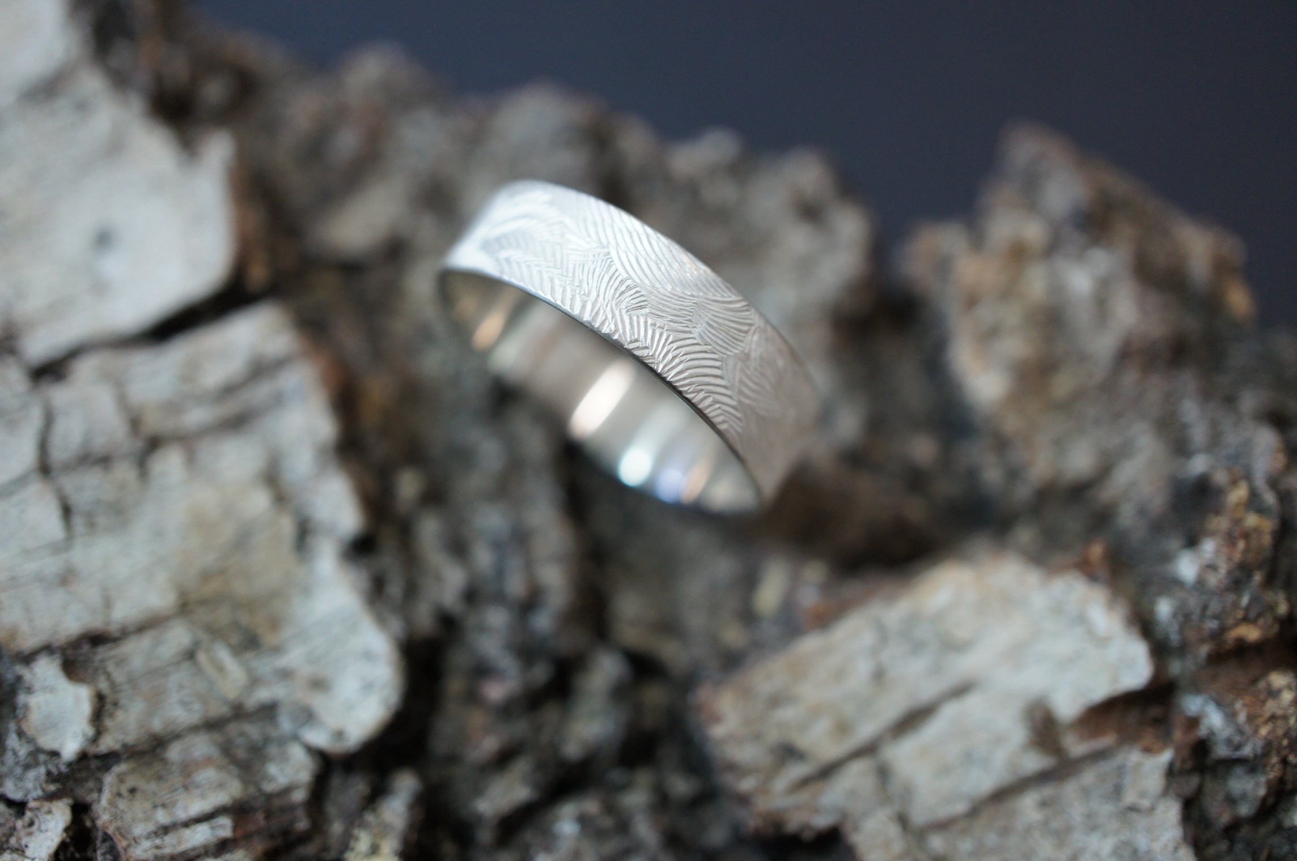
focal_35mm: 45
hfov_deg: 43.6
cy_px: 430
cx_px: 648
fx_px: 1619
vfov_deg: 29.8
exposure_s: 1/50
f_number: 3.5
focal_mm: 30
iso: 800
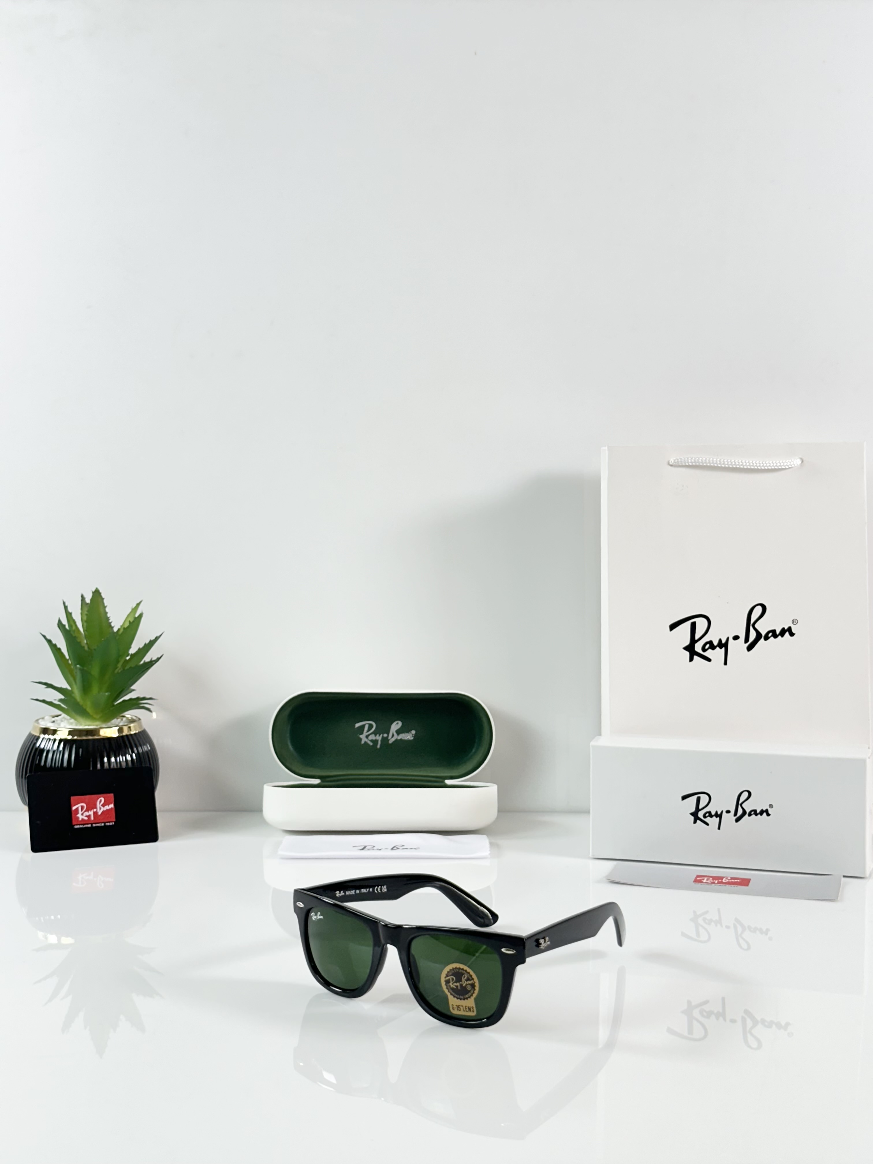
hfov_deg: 30.3
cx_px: 436
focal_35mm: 48
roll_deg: -0.3
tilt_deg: -5.1
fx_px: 1614
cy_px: 582
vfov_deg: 39.7
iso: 64
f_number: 1.78
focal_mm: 6.86
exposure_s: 1/100
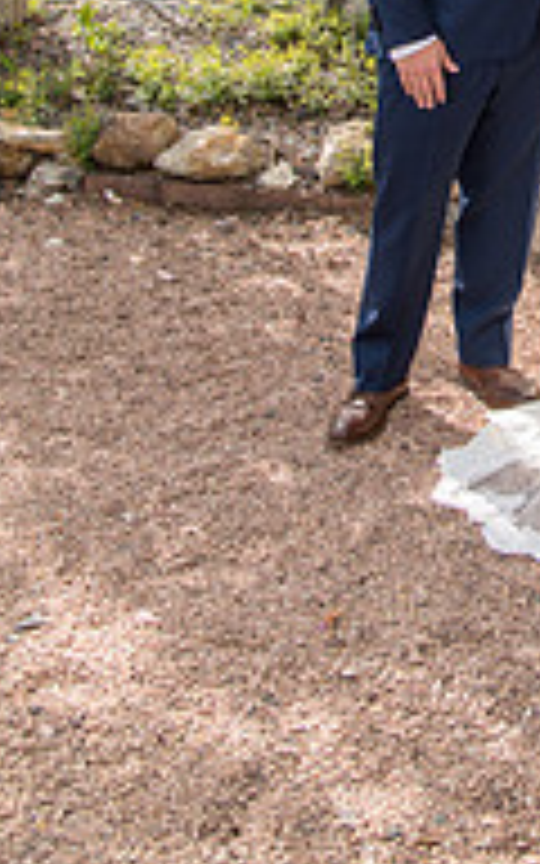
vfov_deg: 28.5
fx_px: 1578
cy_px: -27
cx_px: 634
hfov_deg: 18.5
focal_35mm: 67
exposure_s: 1/250
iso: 80
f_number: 5
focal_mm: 28
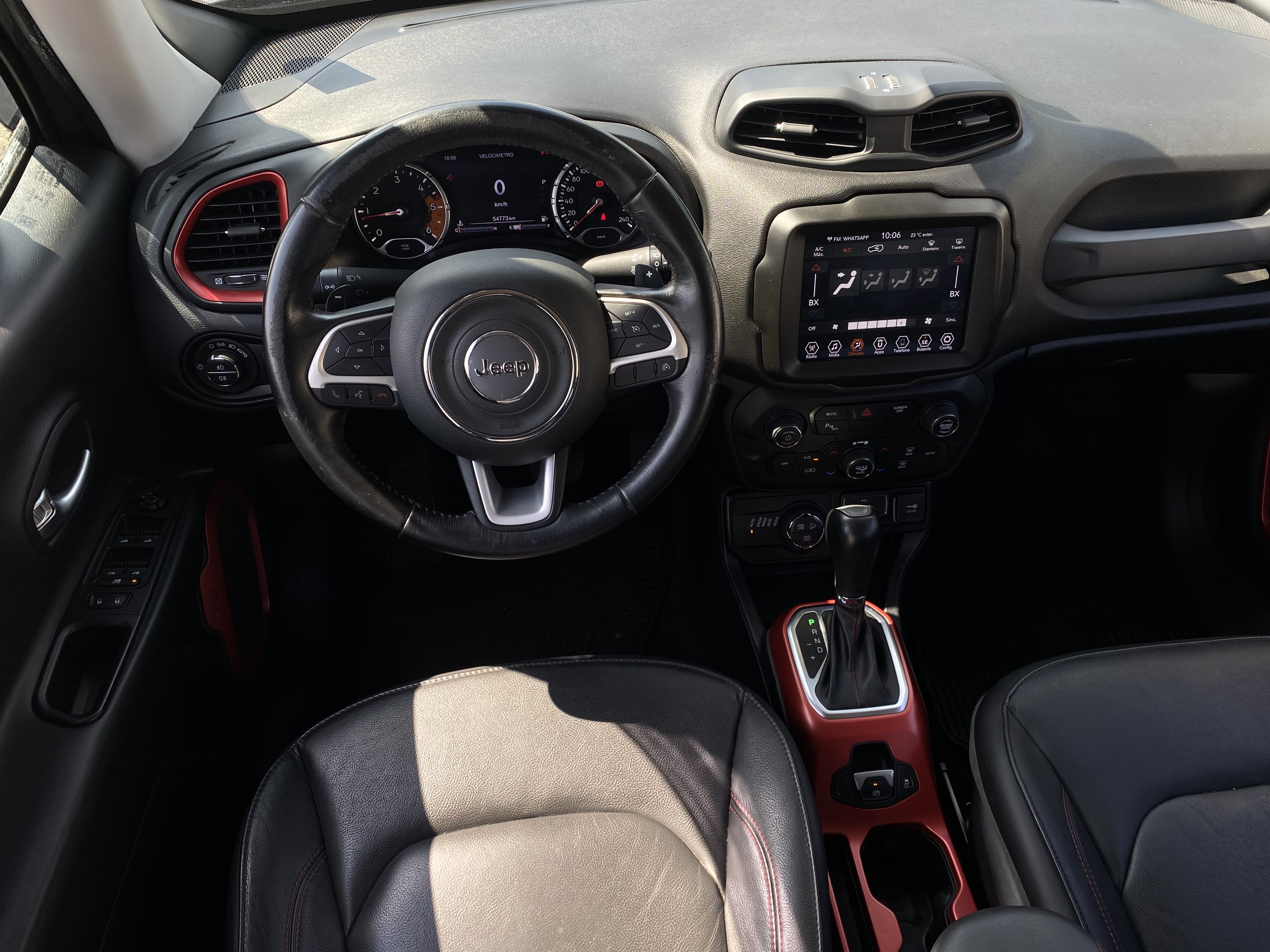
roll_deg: -0.3
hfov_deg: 67.3
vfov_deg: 53.1
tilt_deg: -42.7
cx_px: 635
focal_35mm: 26
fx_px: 954
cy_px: 476
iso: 32
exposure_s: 1/319
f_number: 1.8
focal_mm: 4.25
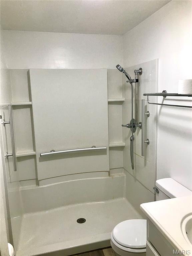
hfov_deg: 49.7
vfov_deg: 63.4
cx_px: 96
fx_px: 207
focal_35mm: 28
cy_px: 128
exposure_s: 1/30
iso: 64
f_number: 1.8
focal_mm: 3.99
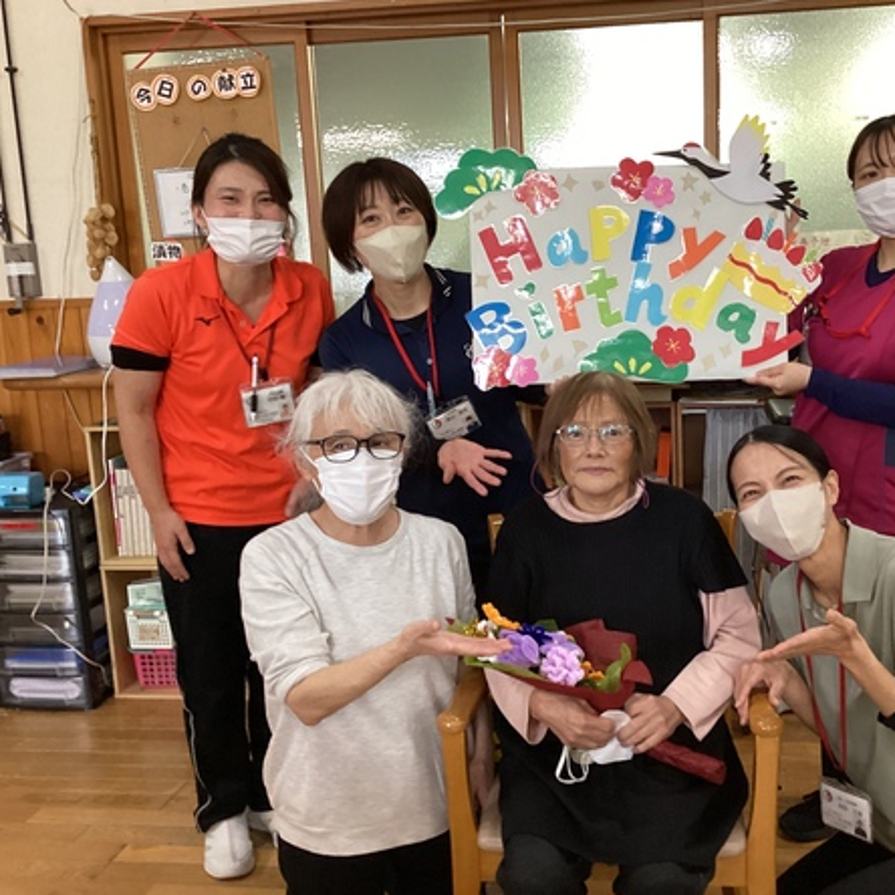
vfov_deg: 44.9
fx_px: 1082
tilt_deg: -10.3
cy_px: 450
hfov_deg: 44.7
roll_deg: +3.1
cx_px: 544
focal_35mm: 37
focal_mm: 3.3
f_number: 2.4
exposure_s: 1/50
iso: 250
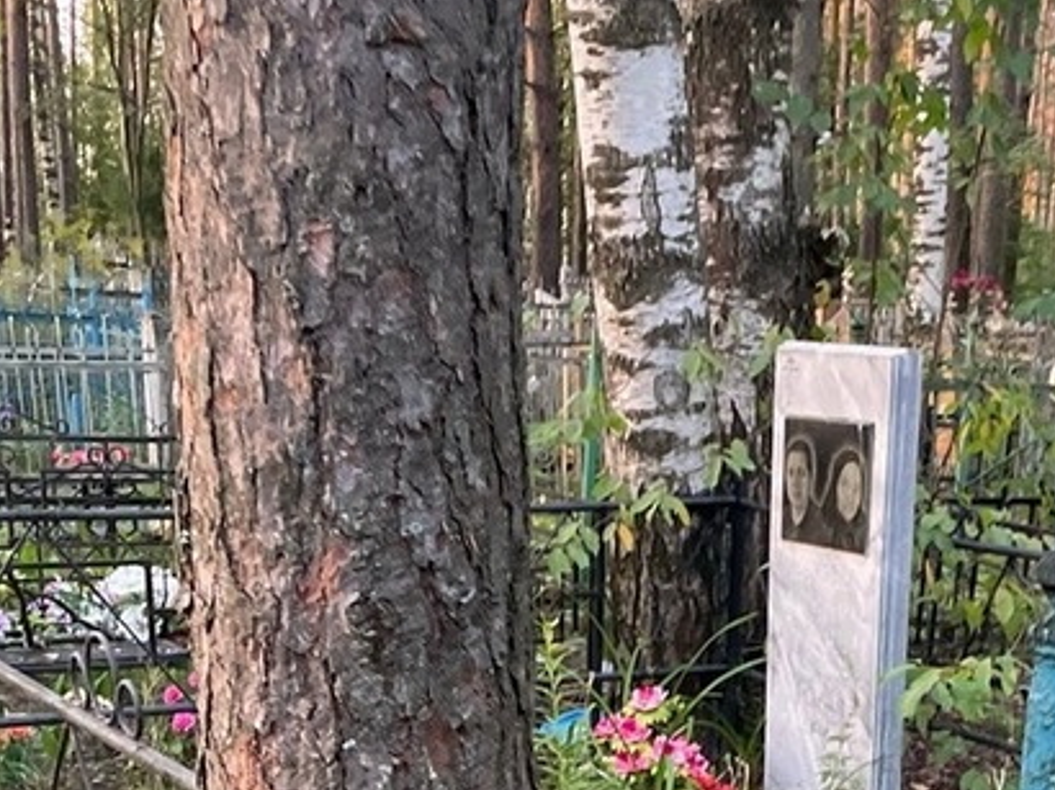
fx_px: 1980
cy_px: 960
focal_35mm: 65
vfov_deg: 21.0
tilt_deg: -11.1
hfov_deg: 29.3
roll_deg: -1.2
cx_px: 821
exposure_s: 1/60
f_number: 1.6
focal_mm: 4.2
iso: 500
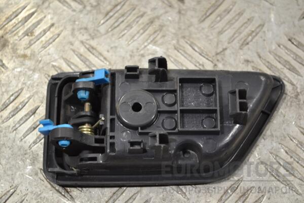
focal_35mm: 82
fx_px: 697
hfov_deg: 24.6
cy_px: 102
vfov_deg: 16.6
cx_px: 152
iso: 280
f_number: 5.6
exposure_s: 1/30
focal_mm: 55
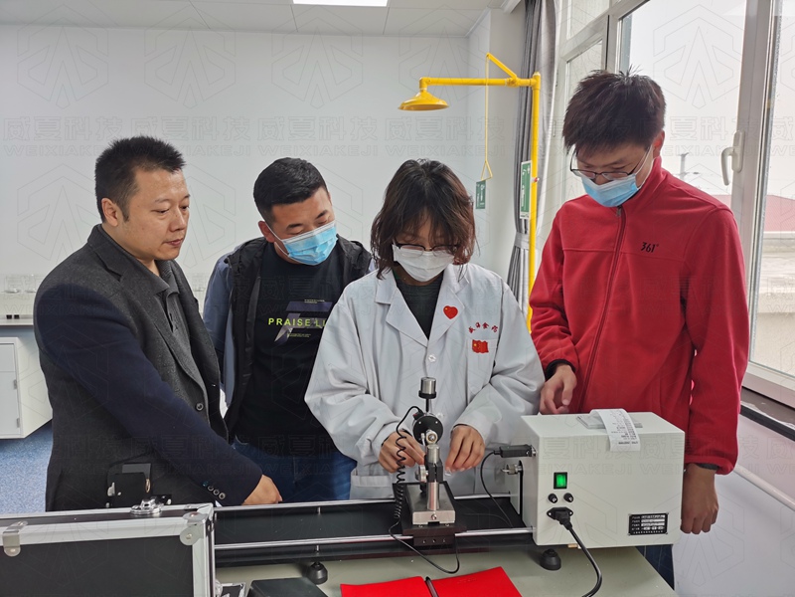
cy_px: 298
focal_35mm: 27
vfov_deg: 51.4
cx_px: 398
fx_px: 620
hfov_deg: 65.3
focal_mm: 5.58
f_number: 1.8
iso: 50
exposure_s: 1/118
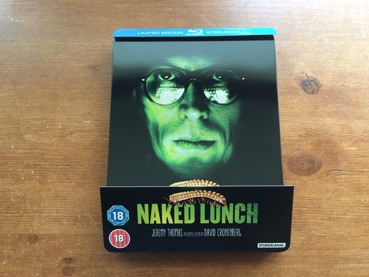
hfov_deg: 61.7
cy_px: 138
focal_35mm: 29
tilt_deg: -79.0
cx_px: 184
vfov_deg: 48.2
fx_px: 309
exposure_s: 1/30
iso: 64
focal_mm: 4.15
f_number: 2.2
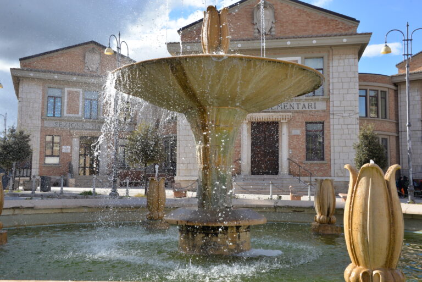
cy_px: 141
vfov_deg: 33.4
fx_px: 469
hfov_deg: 48.4
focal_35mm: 40
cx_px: 211
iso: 1600
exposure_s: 1/800
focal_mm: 40
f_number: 14
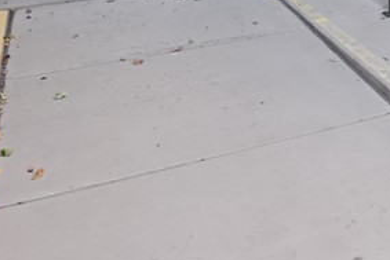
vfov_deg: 16.6
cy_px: -202
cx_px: 515
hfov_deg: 25.1
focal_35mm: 69
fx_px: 748
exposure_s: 1/30
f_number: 8
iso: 400
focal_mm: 12
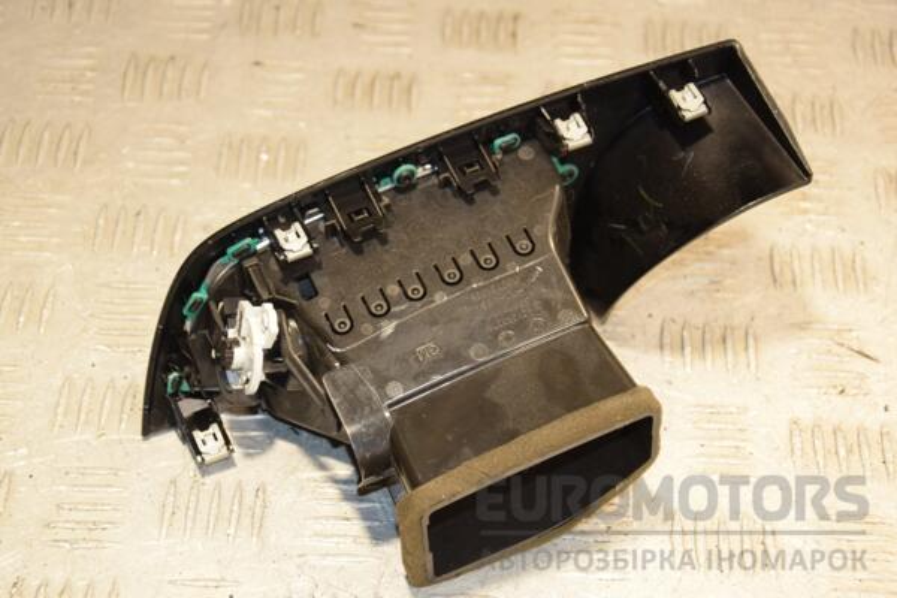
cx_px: 448
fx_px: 1943
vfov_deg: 17.5
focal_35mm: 78
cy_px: 299
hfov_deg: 26.0
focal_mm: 52
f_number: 5.6
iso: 800
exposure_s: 1/200
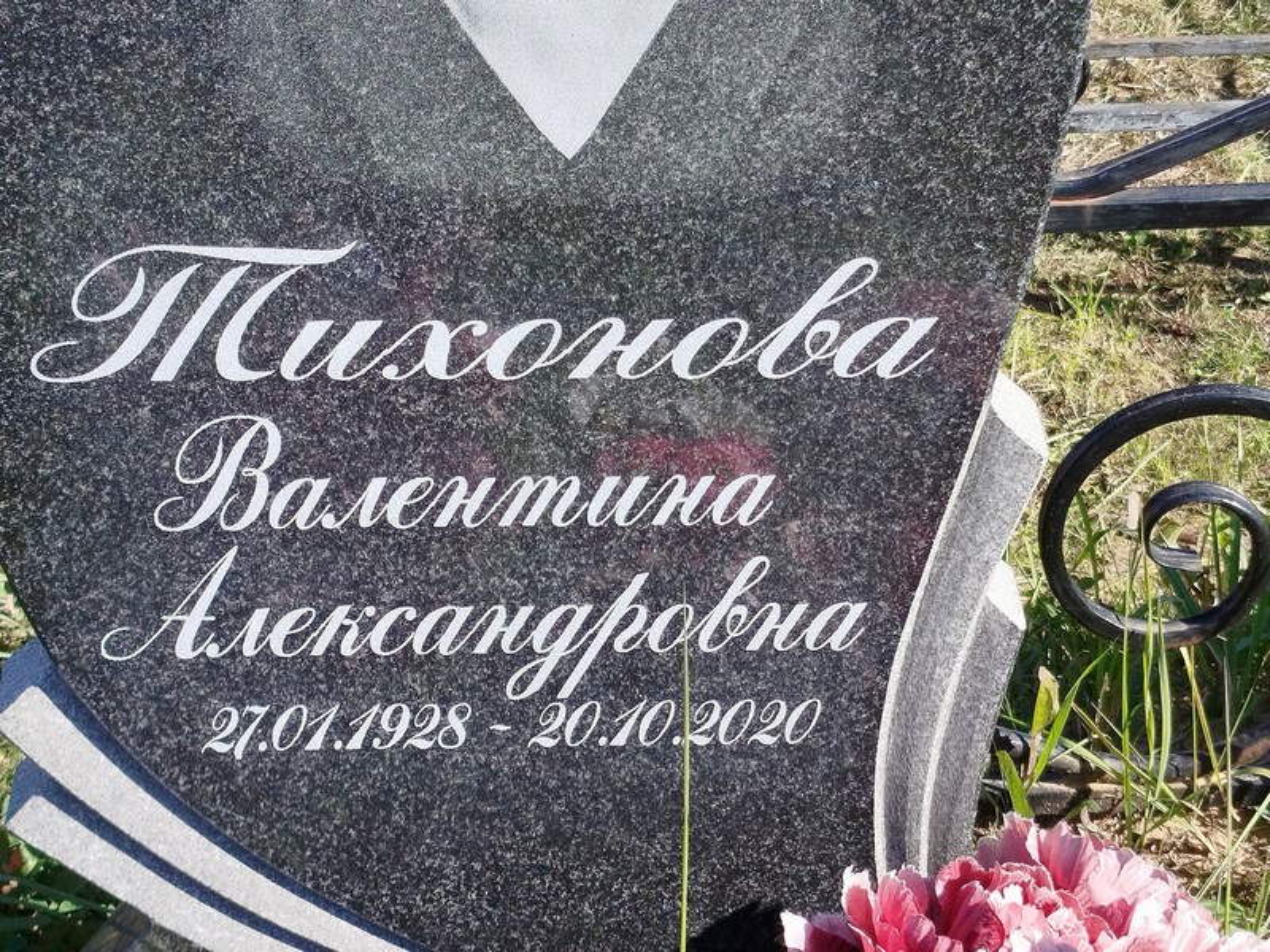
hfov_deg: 67.3
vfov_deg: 53.1
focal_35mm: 26
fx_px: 954
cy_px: 476
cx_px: 635
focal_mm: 5.31
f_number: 1.7
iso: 50
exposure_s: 1/363
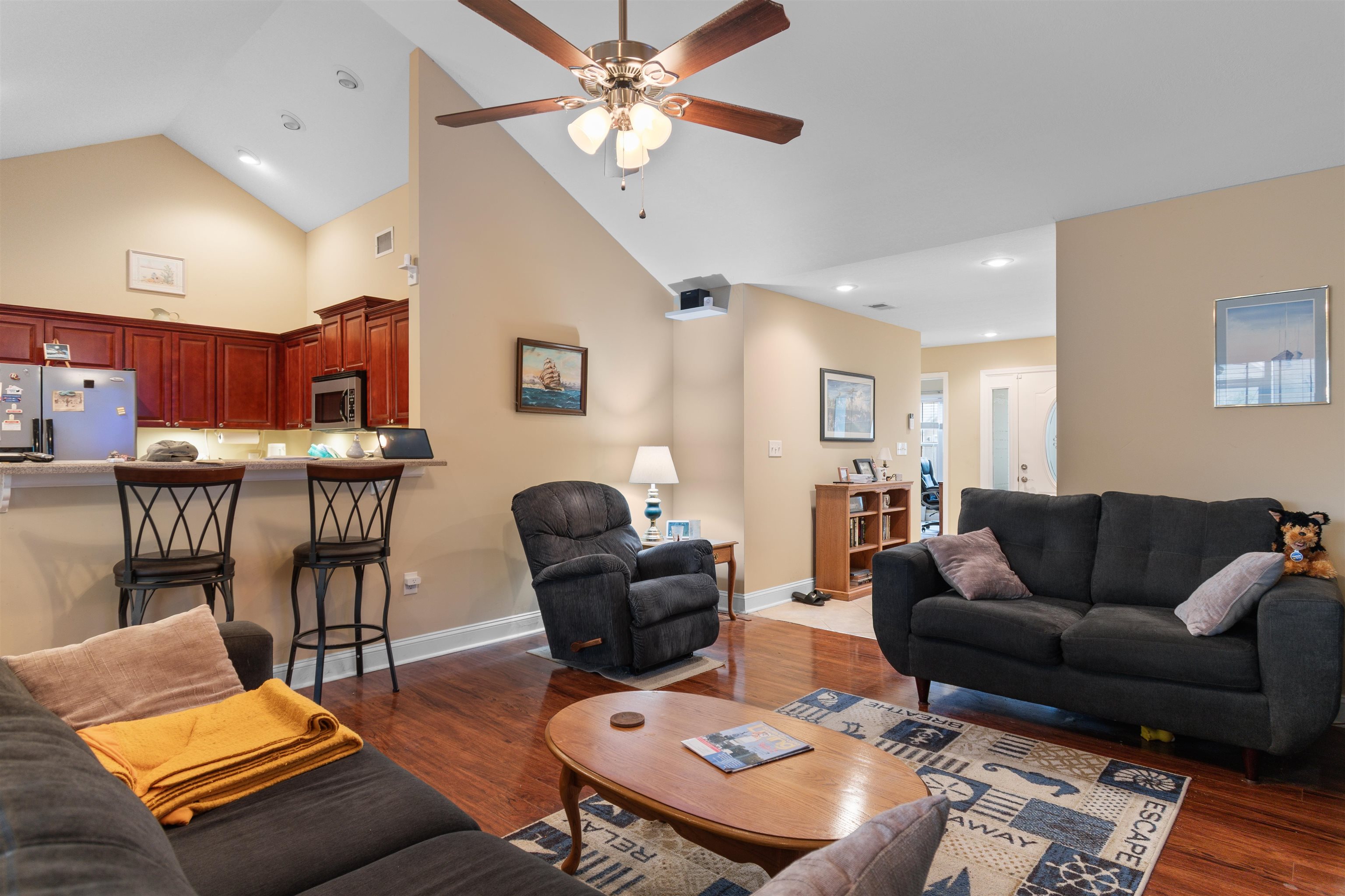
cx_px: 672
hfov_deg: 86.9
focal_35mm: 19
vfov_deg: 64.6
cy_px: 448
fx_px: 710
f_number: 4.8
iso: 100
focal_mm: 13
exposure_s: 1.6
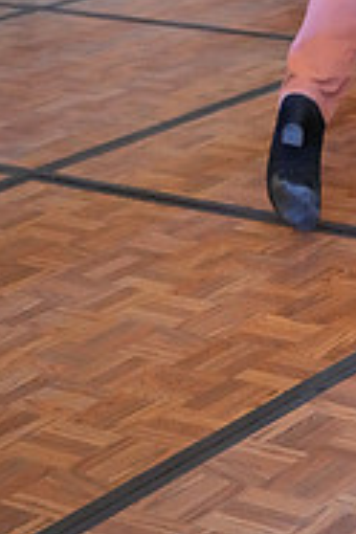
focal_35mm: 128
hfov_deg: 10.3
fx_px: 1899
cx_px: 550
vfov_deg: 15.2
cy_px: -181
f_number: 4
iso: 12800
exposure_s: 1/400
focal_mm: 41
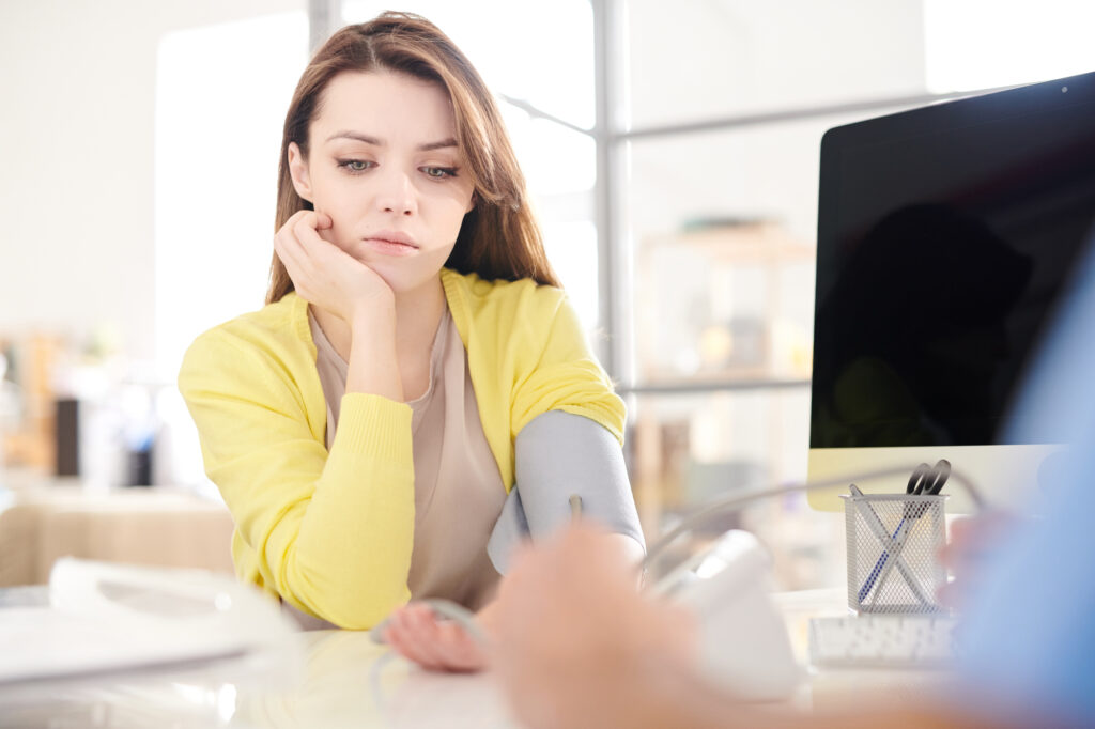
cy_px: 364
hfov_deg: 39.6
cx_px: 548
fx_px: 1520
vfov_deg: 27.0
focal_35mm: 50
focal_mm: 50
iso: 800
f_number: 2.2
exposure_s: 1/160
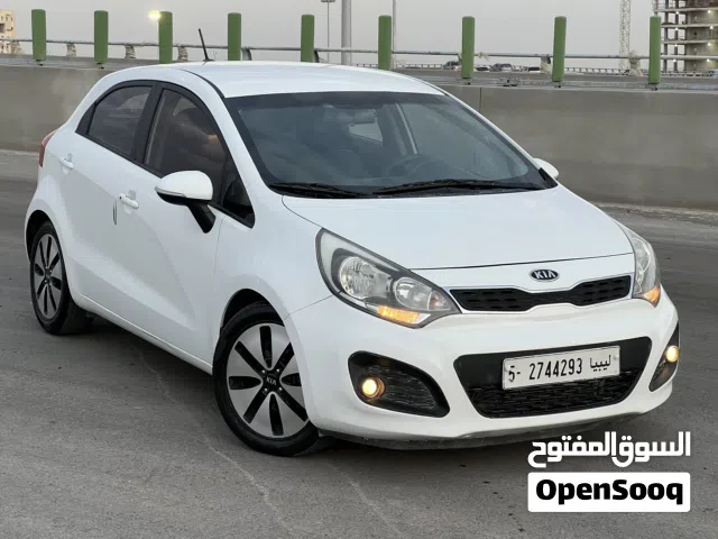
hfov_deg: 25.3
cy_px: 270
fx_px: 1597
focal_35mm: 77
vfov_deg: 19.1
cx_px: 359
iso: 200
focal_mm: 9
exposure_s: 1/91
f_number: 2.8
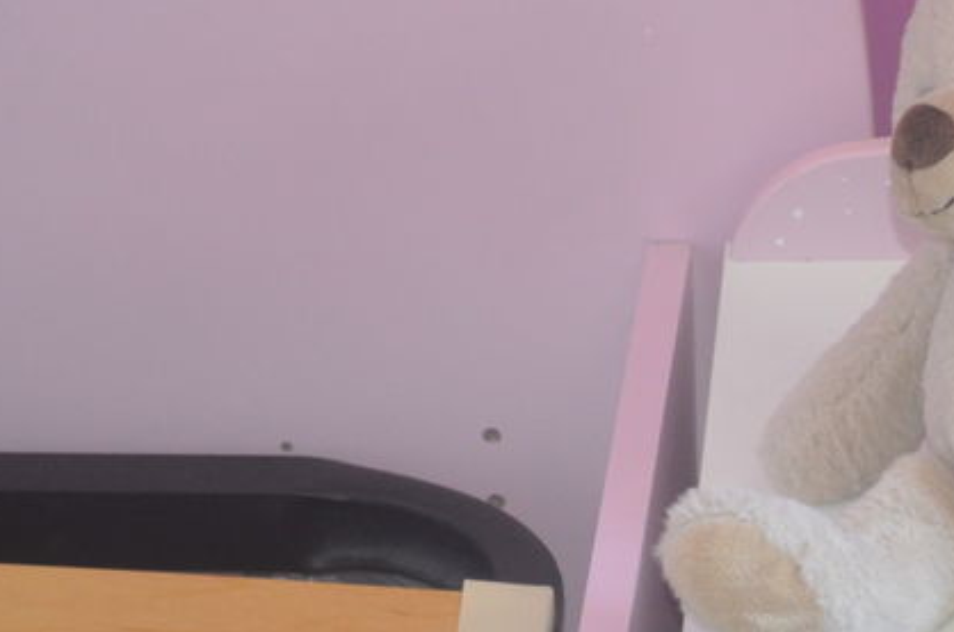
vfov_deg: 6.9
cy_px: 586
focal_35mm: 197
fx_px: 5216
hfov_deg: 10.4
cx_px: 979
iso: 2200
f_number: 5.6
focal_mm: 55
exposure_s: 1/60
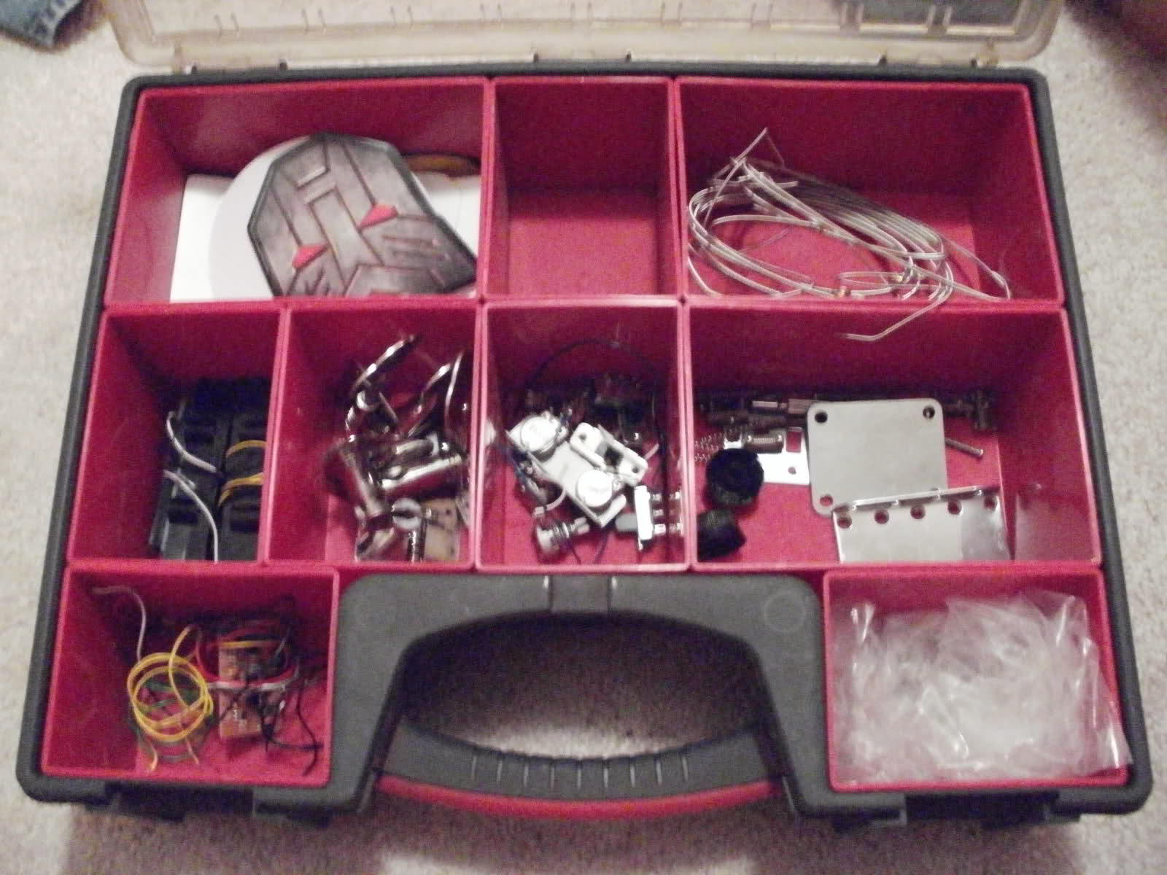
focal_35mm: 36
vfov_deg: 39.7
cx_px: 584
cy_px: 438
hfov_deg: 51.4
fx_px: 1214
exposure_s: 1/10
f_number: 3.5
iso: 1600
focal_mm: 6.3
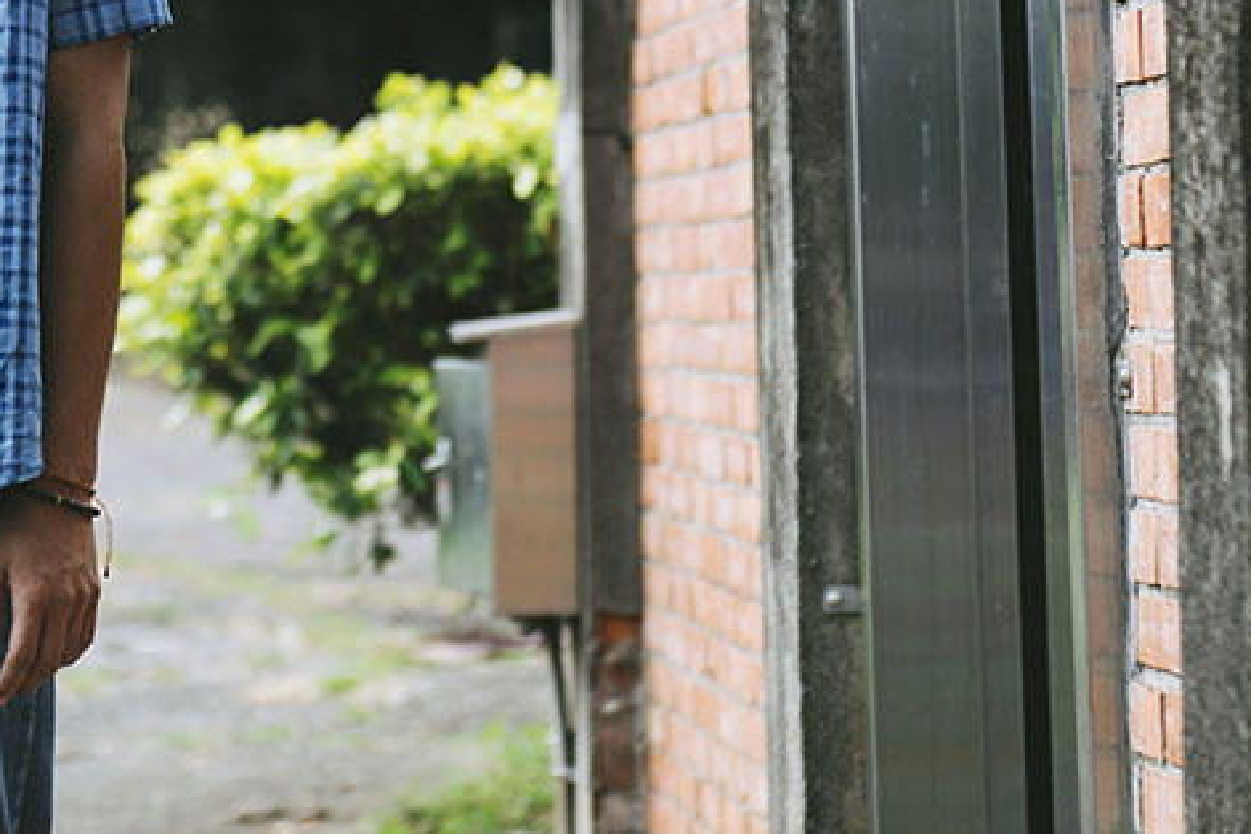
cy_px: -32
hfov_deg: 12.5
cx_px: 80
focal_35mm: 163
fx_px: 5664
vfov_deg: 8.4
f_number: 2.5
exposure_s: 1/800
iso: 200
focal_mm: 64
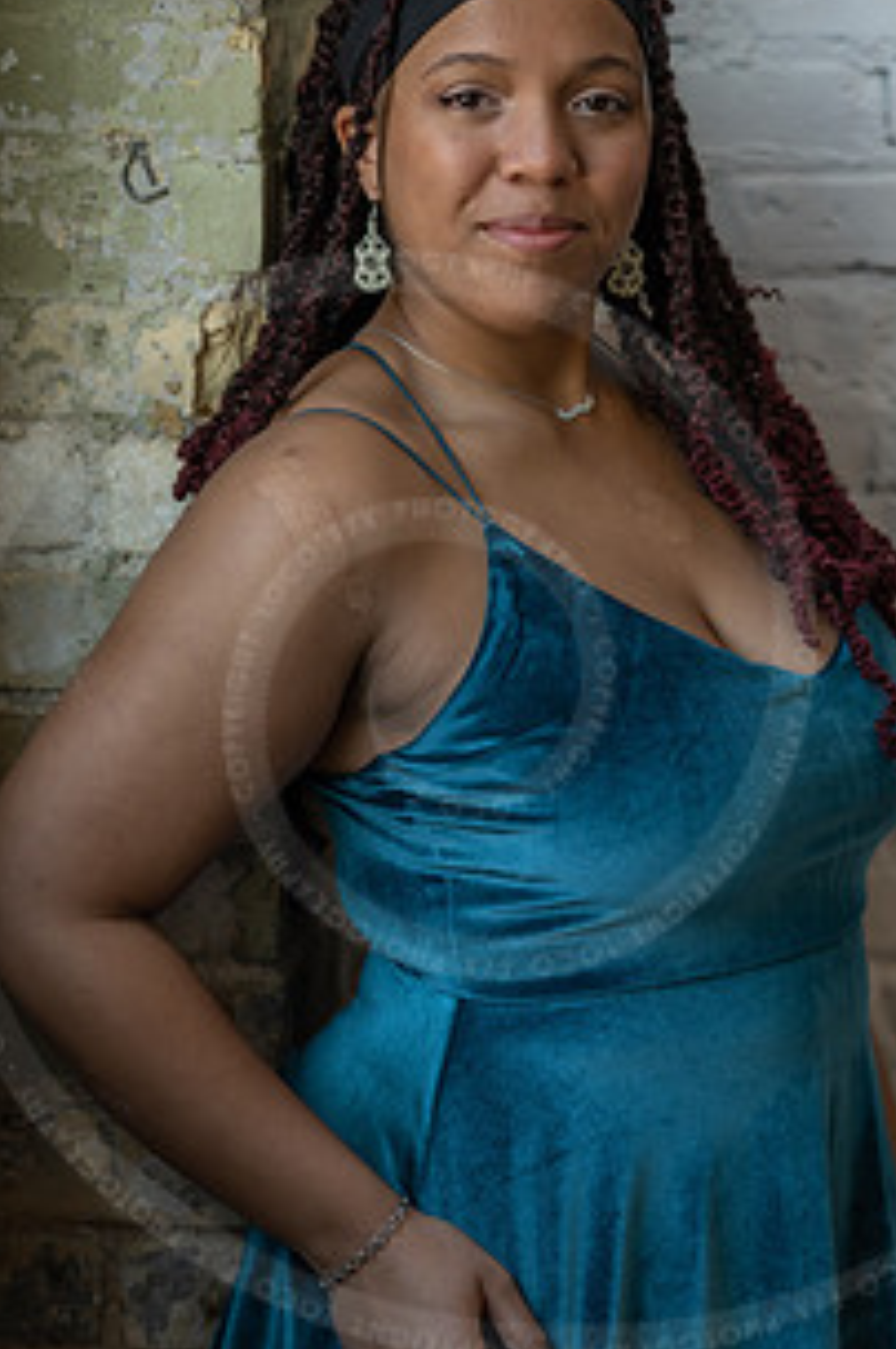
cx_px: 510
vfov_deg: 16.3
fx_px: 4714
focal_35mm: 126
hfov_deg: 10.9
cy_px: 790
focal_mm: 85
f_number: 1.8
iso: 320
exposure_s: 1/200
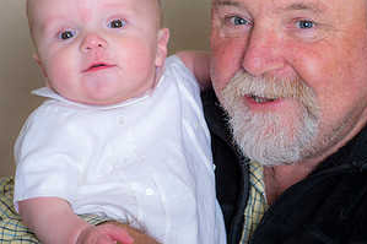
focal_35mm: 136
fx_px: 1386
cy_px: 108
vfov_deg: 10.1
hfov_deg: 15.1
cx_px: 158
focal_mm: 70
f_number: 4
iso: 250
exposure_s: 1/200
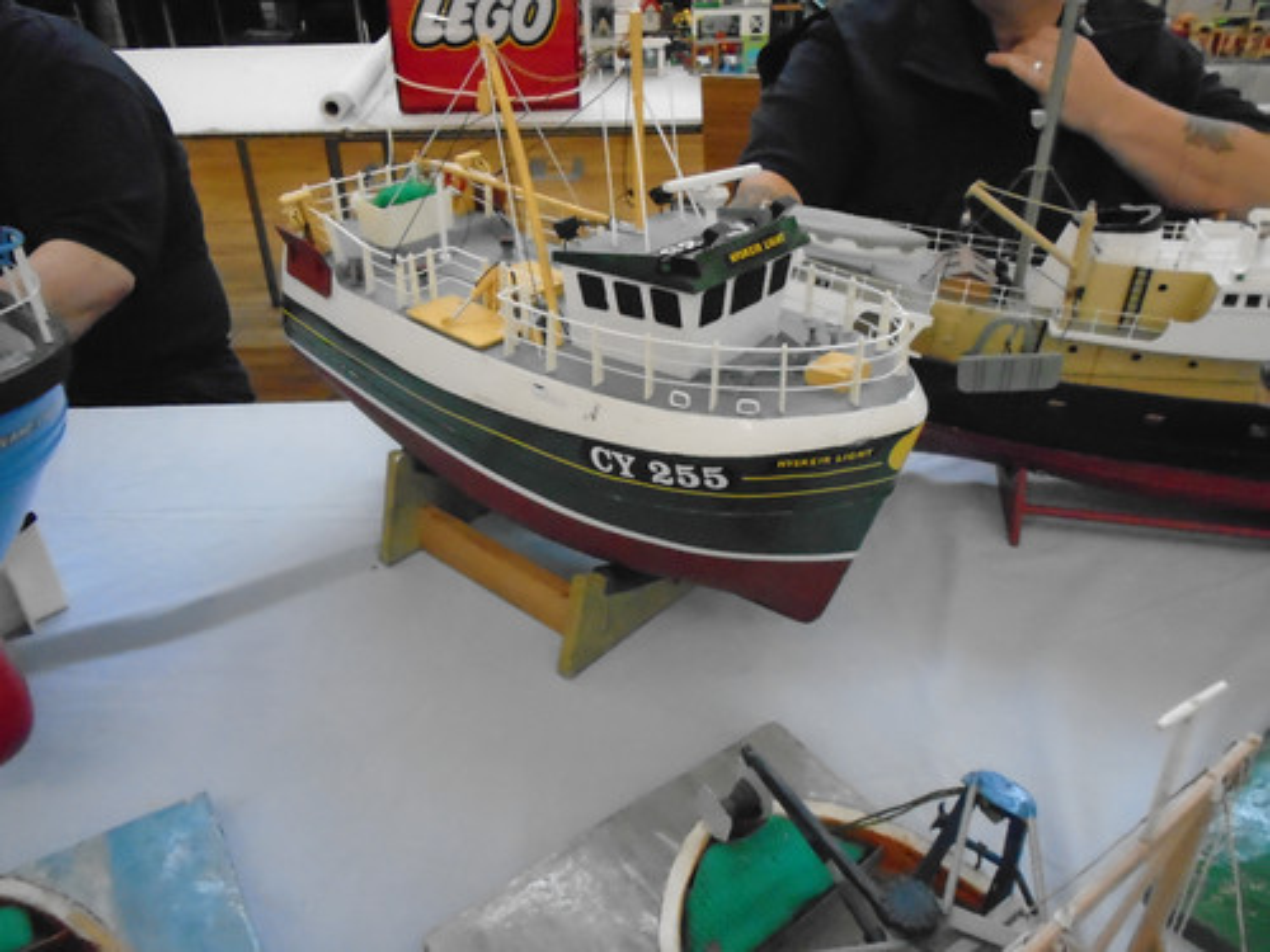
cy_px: 476
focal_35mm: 26
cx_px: 635
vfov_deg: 53.1
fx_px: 954
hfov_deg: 67.3
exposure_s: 1/60
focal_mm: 4.6
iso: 1250
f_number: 3.2
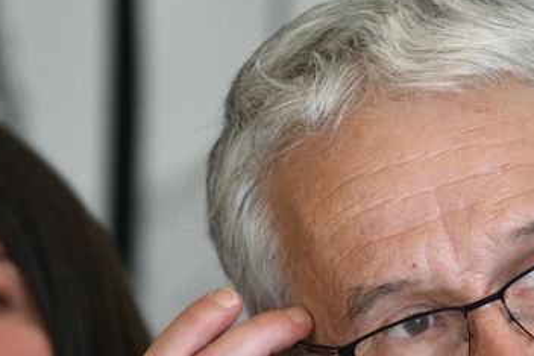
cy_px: 301
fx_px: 9868
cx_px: 446
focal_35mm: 665
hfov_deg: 3.1
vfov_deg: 2.1
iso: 1600
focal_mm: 200
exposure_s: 1/125
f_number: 4
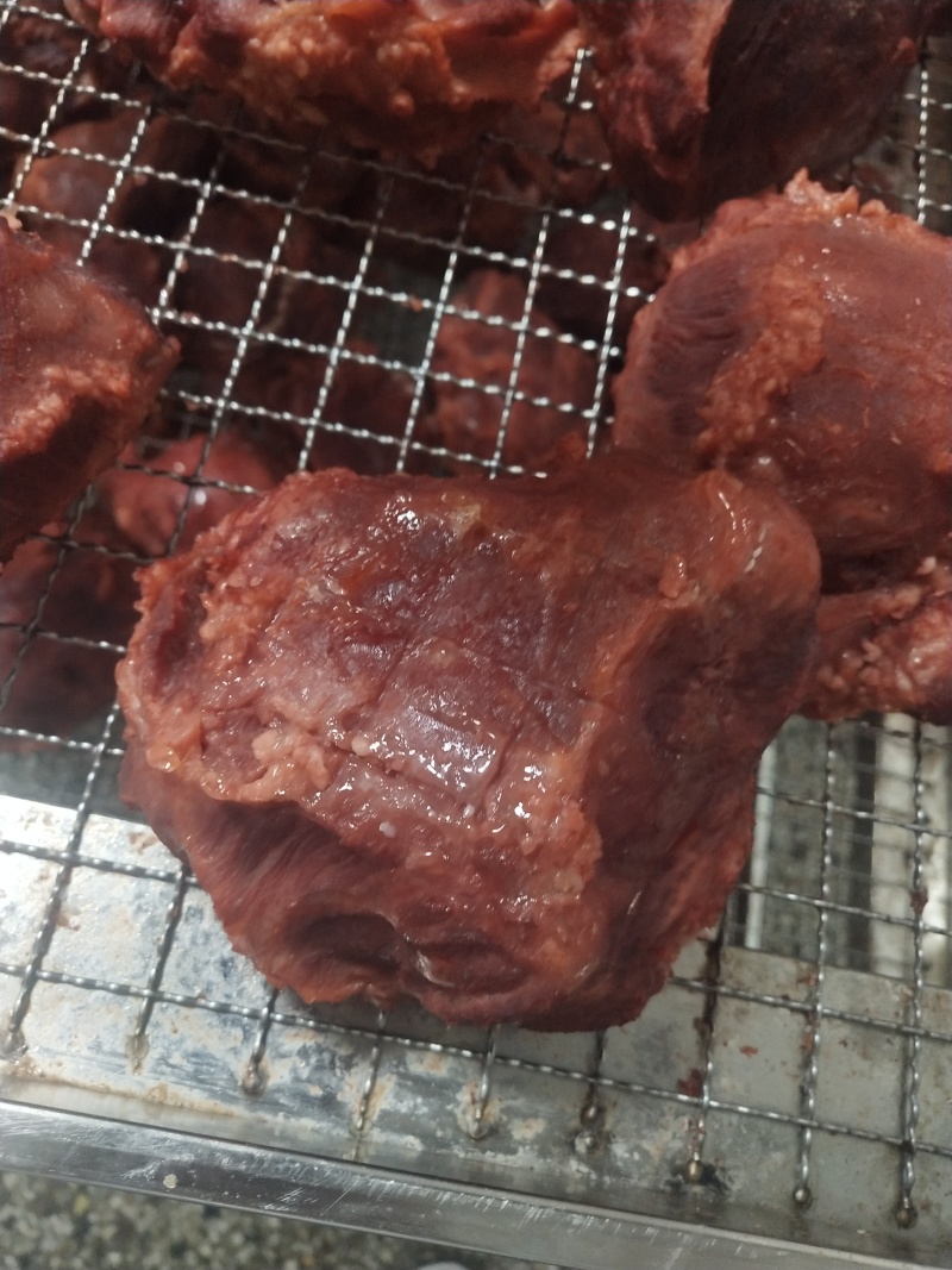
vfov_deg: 60.0
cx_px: 476
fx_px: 1100
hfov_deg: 46.8
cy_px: 635
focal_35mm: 30
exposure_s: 1/33.3
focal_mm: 3.95
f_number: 1.8
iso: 525
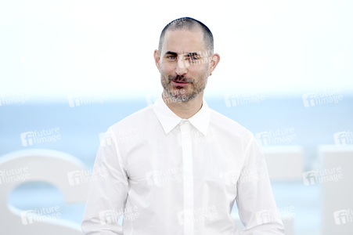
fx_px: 1960
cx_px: 176
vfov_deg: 6.9
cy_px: 118
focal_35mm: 200
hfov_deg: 10.3
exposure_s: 1/800
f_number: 4
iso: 320
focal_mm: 200
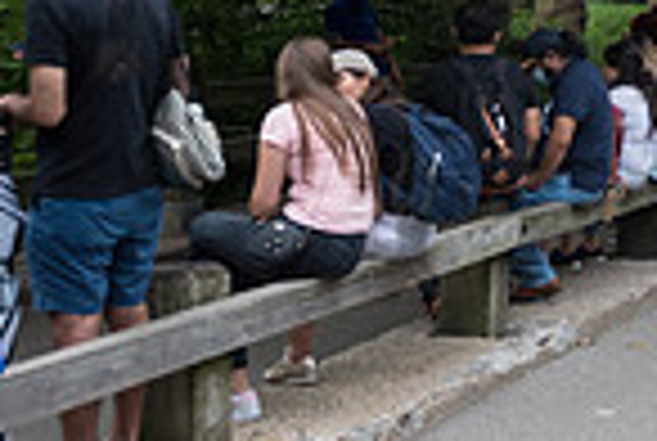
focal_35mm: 107
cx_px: 990
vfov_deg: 12.7
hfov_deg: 17.2
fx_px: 1957
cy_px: 2
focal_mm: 27
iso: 250
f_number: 4.5
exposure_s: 1/320
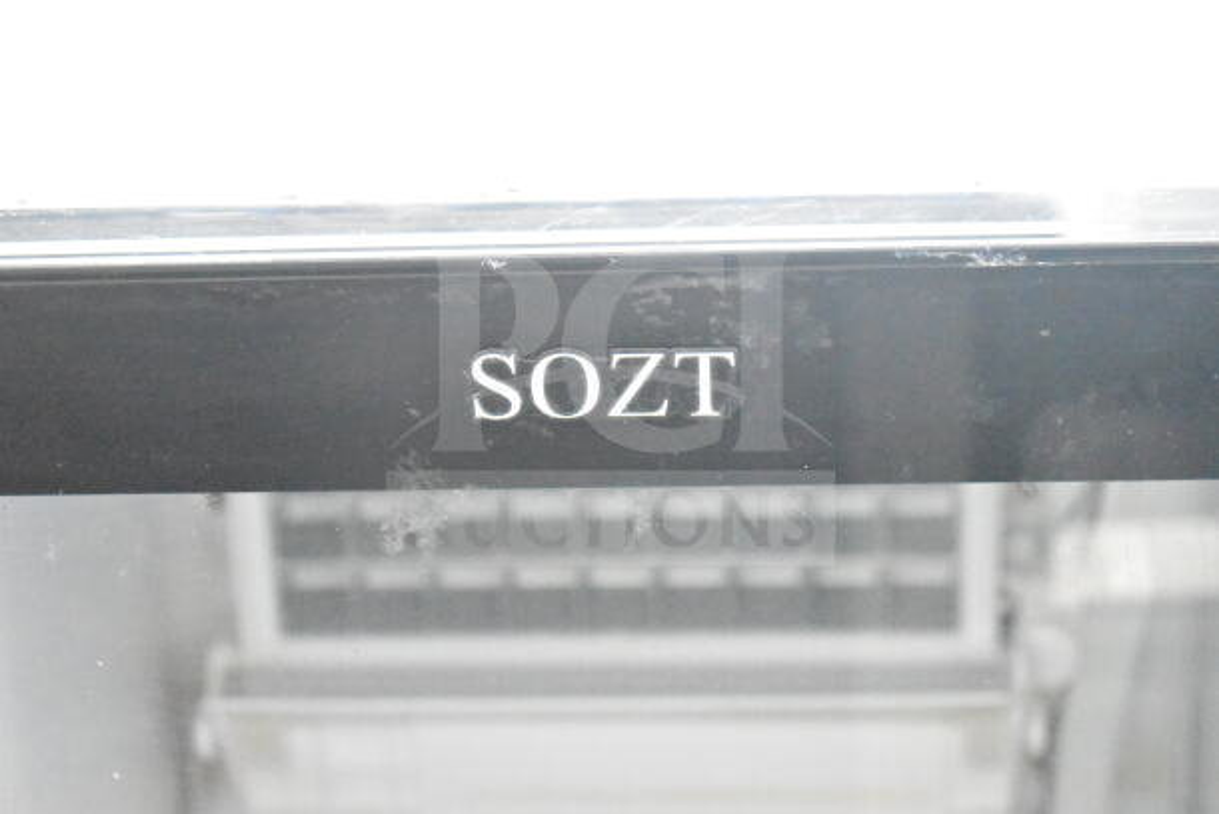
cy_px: 407
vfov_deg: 16.6
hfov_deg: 24.6
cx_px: 610
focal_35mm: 82
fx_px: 2794
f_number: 5.6
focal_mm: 55
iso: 25600
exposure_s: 1/60
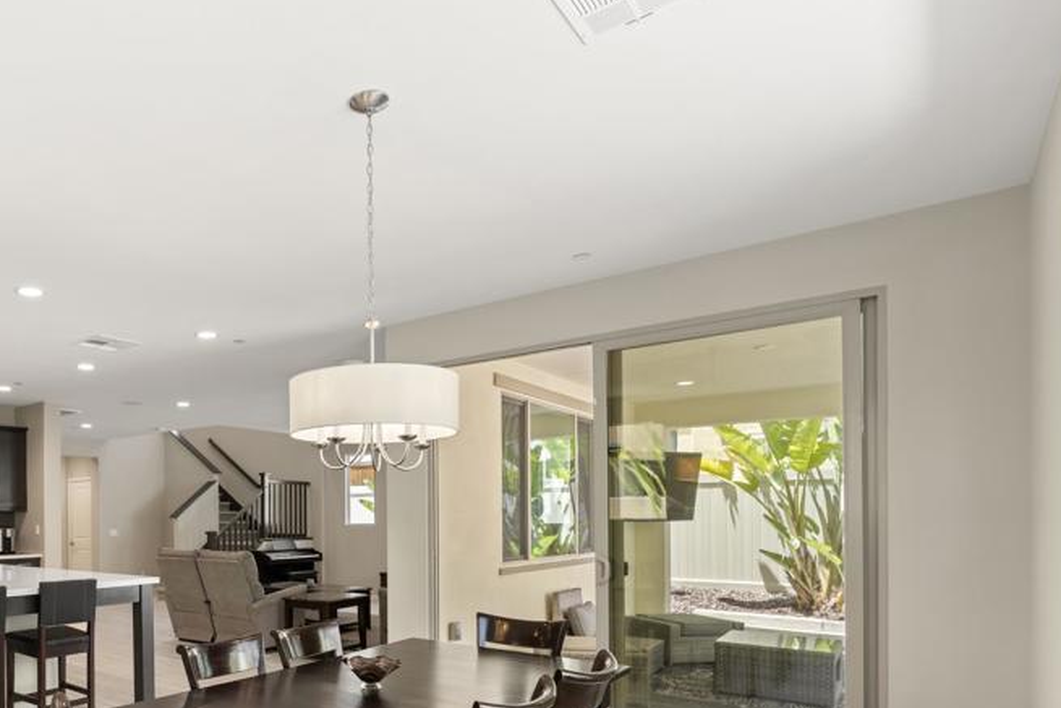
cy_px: 519
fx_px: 737
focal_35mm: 25
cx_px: 246
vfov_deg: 49.5
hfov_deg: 66.3
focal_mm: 16
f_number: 8
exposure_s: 1/8
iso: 500
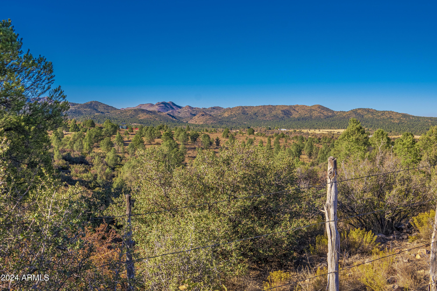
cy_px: 146
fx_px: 437
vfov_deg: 36.9
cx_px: 218
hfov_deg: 53.1
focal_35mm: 36
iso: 160
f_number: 8
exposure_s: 1/5000
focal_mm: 24
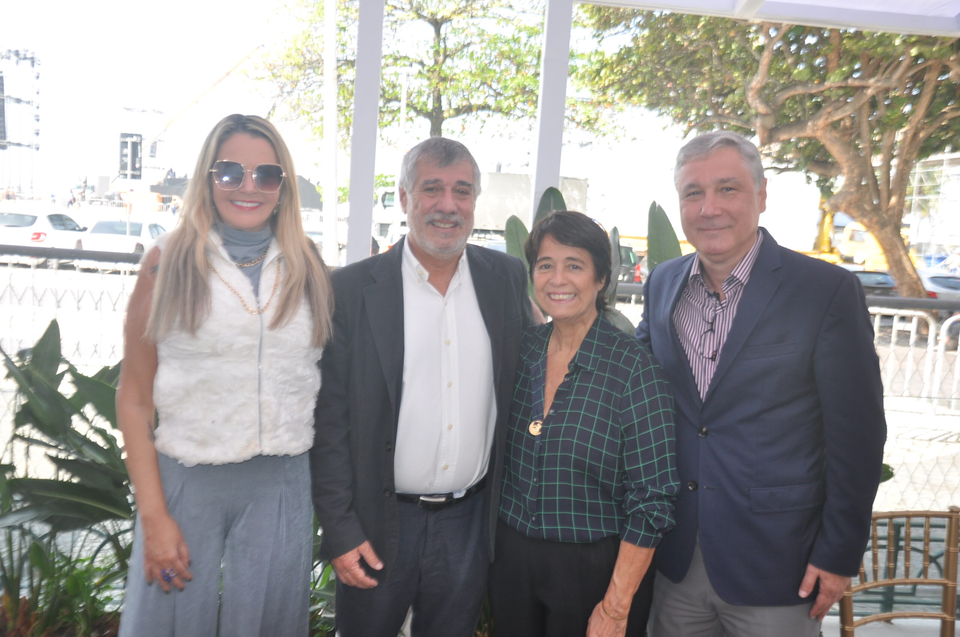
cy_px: 318
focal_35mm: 32
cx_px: 480
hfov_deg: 59.6
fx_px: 839
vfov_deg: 41.6
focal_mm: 21
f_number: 5.6
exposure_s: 1/125
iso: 200
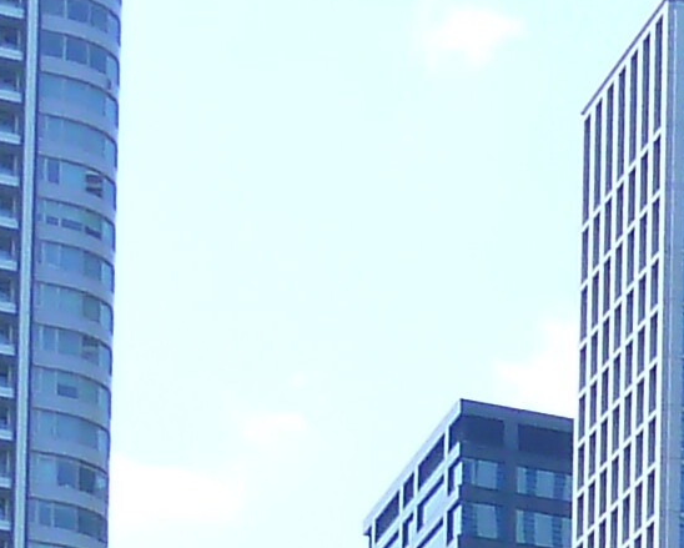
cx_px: 1676
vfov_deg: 7.6
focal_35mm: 178
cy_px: 1624
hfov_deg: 9.5
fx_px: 3605
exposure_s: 1/250
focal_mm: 4.1
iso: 80
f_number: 4
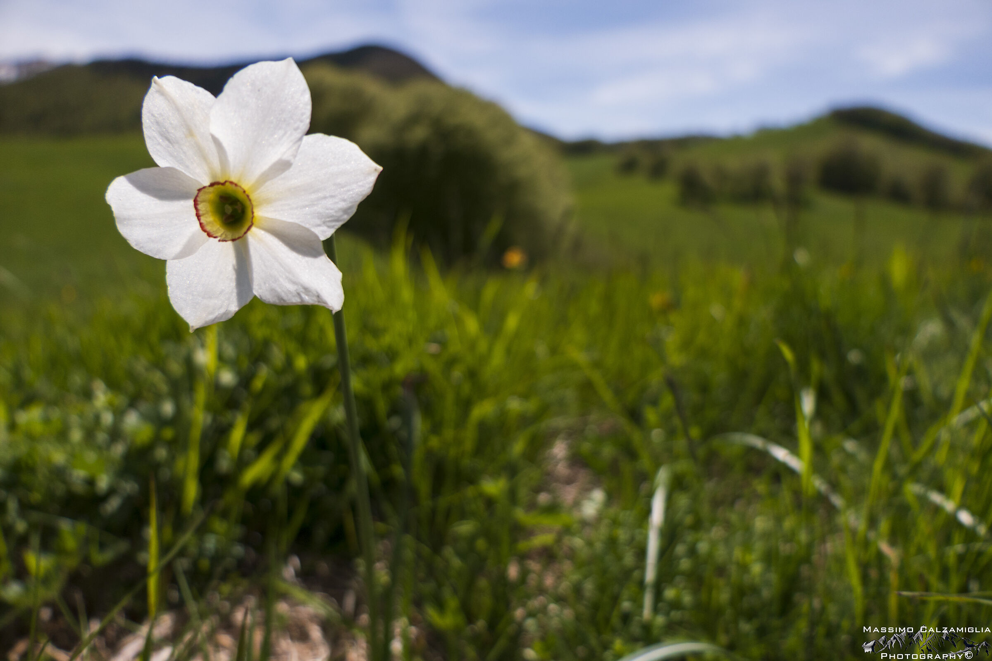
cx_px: 496
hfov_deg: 73.7
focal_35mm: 24
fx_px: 661
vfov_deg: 53.1
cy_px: 330
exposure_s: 1/4000
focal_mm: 8.8
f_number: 2.8
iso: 200
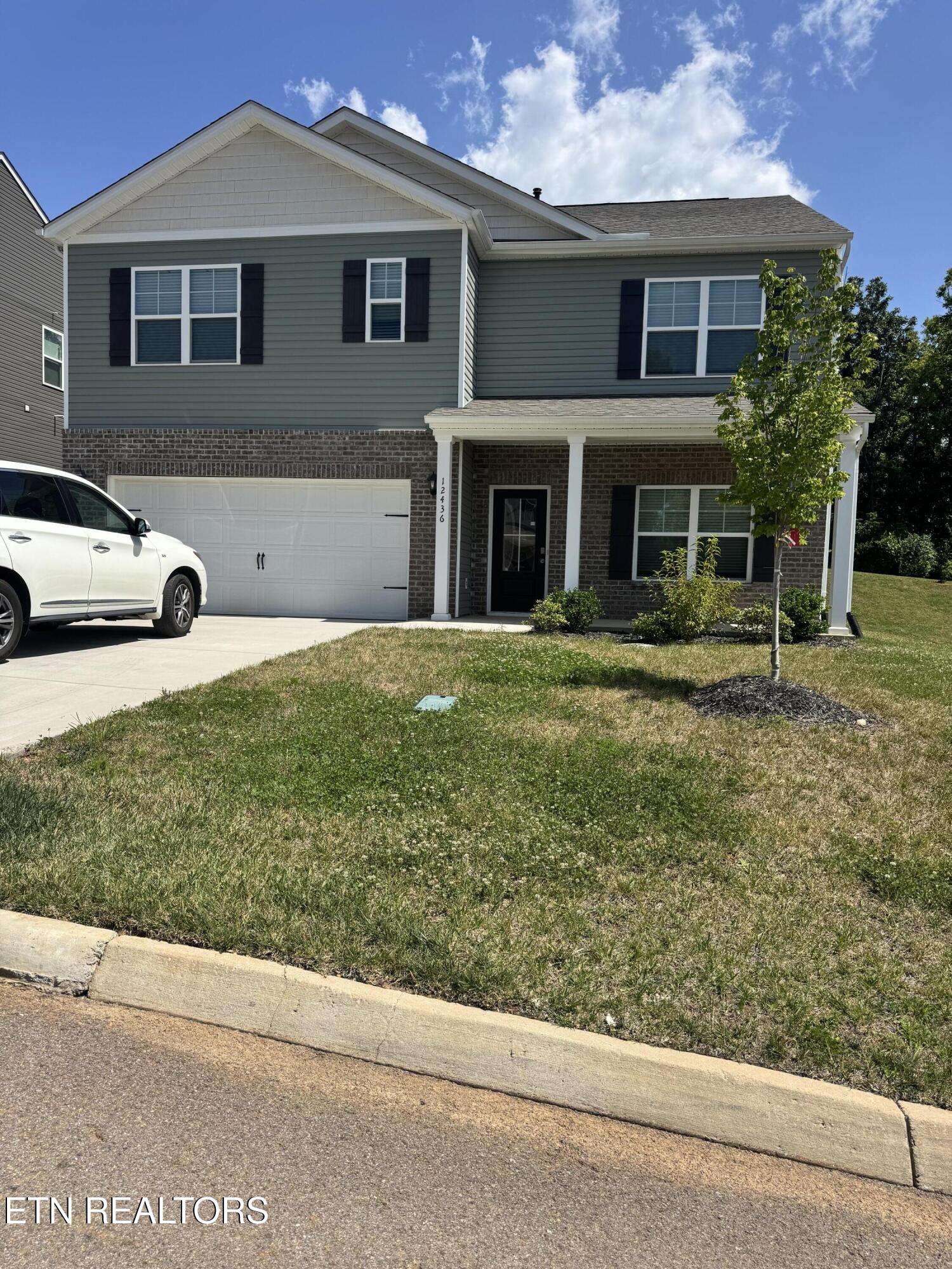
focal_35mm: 24
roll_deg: -1.6
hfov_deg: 56.8
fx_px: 880
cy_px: 634
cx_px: 476
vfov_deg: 71.6
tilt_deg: -4.5
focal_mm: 6.76
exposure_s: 1/4608
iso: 80
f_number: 1.78
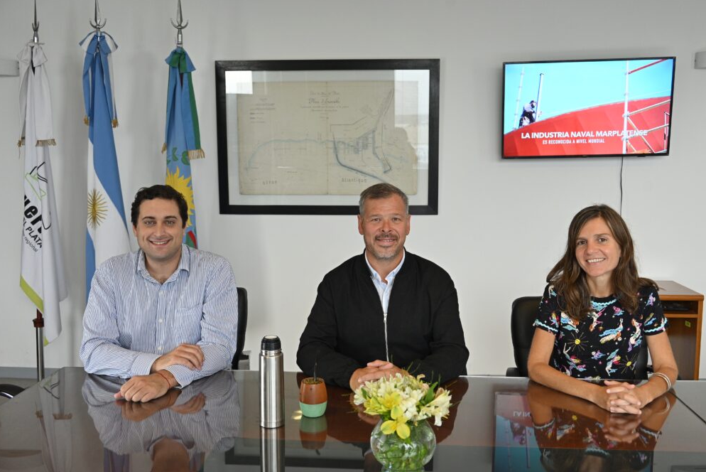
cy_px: 238
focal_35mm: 34
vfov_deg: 38.9
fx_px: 667
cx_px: 360
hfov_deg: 55.8
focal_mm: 33
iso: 1000
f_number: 4.8
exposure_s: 1/100
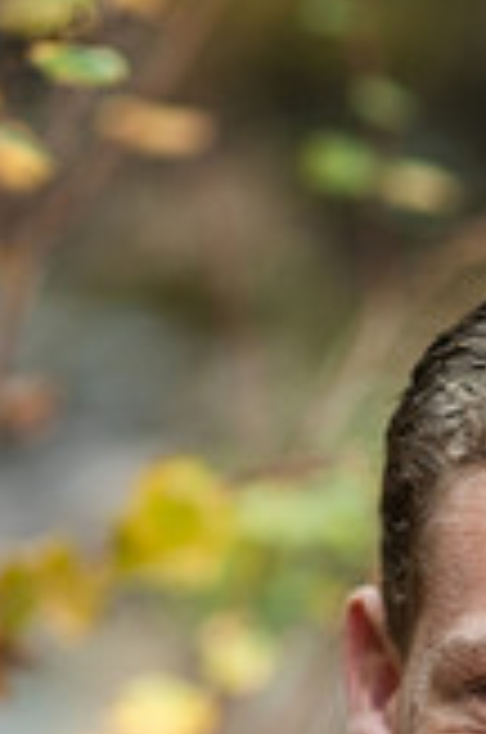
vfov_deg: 8.7
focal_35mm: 235
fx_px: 4779
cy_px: 928
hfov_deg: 5.8
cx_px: 560
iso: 250
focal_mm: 85
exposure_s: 1/200
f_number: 1.8
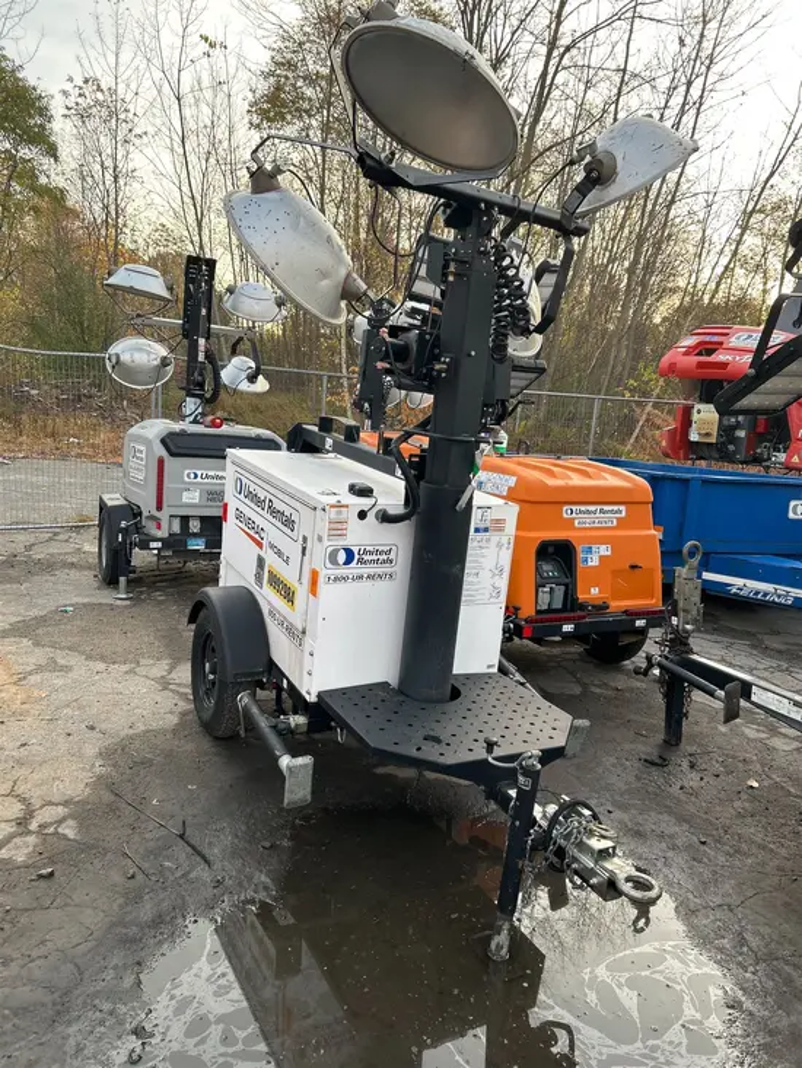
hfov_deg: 53.1
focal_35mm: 26
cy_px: 534
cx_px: 401
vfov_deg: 67.3
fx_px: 803
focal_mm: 5.7
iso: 40
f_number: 1.5
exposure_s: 1/156
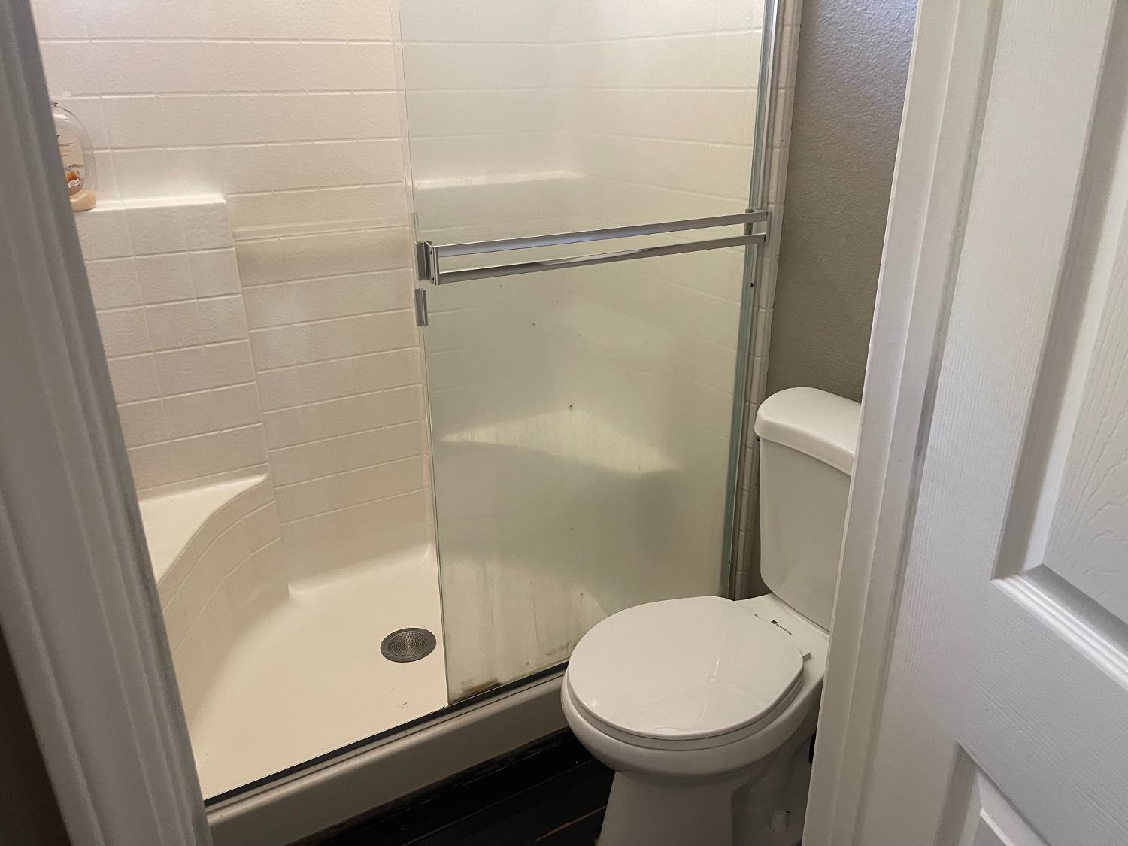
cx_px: 564
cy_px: 423
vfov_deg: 54.9
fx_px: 815
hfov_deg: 69.4
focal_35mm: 25
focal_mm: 5.1
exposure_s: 1/60
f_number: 1.6
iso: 500
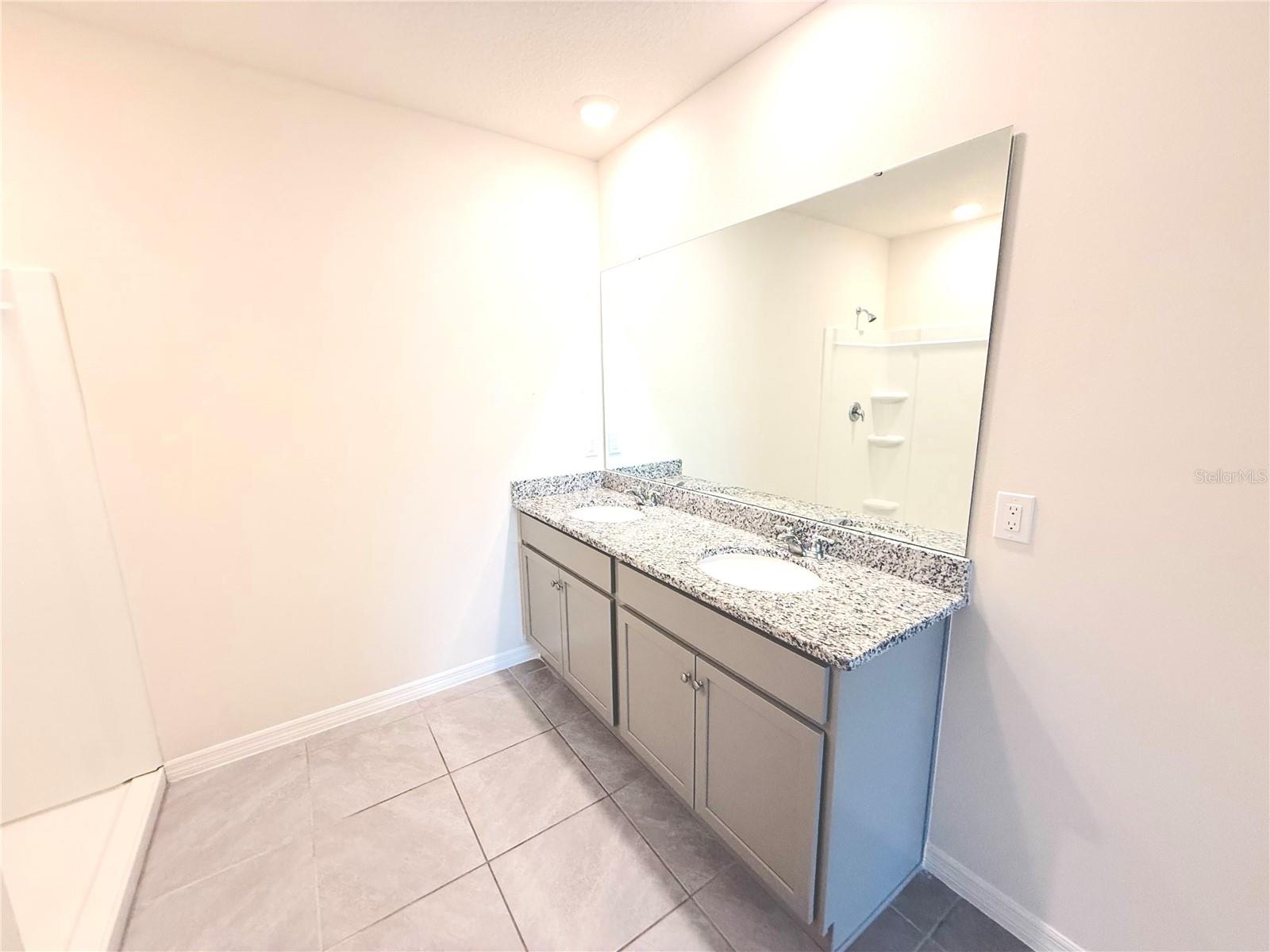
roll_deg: +1.6
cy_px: 476
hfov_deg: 102.1
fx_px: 514
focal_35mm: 14
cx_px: 635
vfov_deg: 85.7
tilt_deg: -8.4
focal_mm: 2.22
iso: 200
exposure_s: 1/120
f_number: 2.2
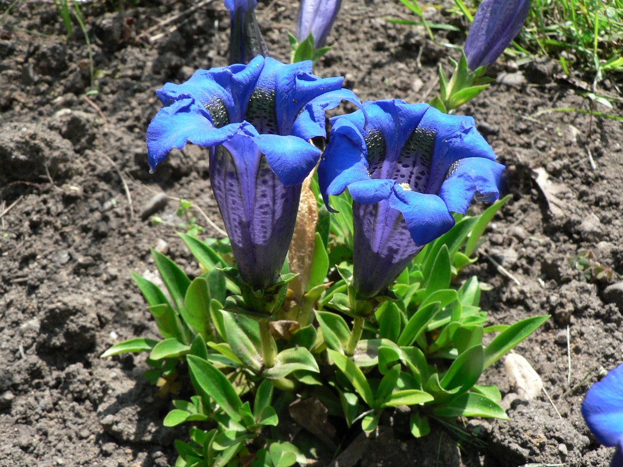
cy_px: 234
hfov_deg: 51.4
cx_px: 312
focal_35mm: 36
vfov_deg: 39.7
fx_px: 648
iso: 200
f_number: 5.6
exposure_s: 1/500
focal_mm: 6
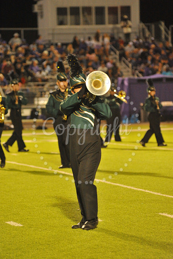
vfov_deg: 10.3
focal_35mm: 200
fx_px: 1443
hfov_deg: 6.9
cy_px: 130
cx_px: 86
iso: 6400
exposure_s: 1/200
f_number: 5
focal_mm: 200
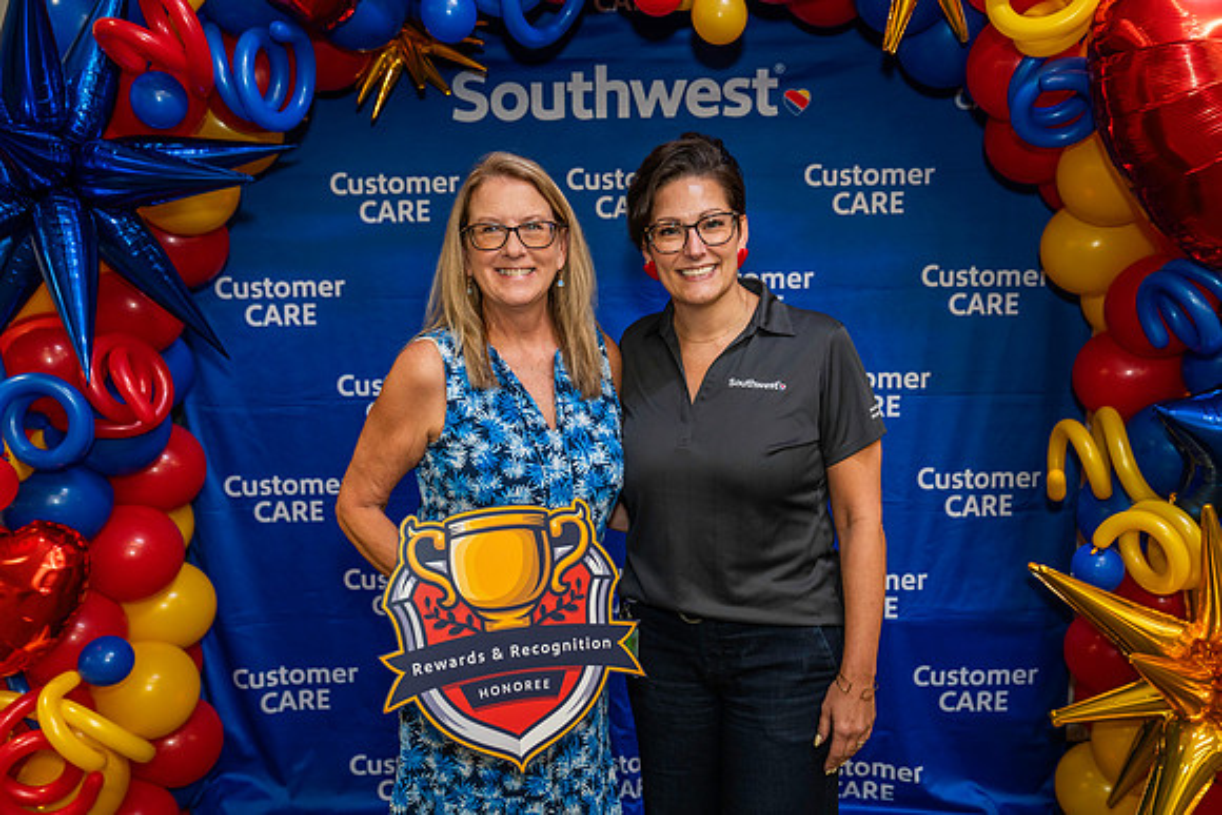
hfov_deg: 53.3
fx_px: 1217
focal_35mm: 36
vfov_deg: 37.0
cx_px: 611
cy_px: 408
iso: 1250
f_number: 4
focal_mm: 35
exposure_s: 1/160
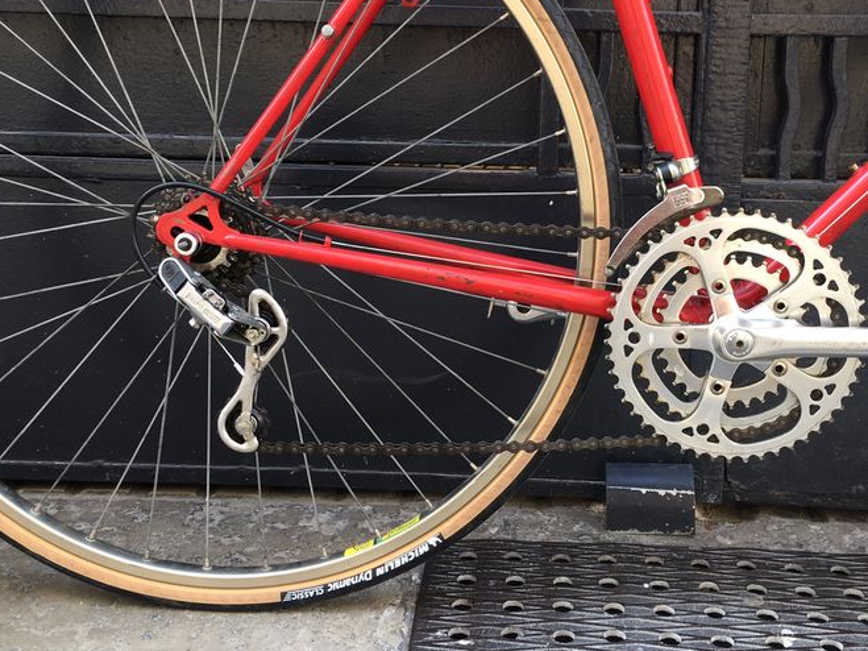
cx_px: 515
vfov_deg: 32.6
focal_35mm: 44
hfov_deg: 42.8
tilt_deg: -11.1
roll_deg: -1.4
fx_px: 1103
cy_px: 227
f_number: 2.2
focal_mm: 4.15
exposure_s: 1/50
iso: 32
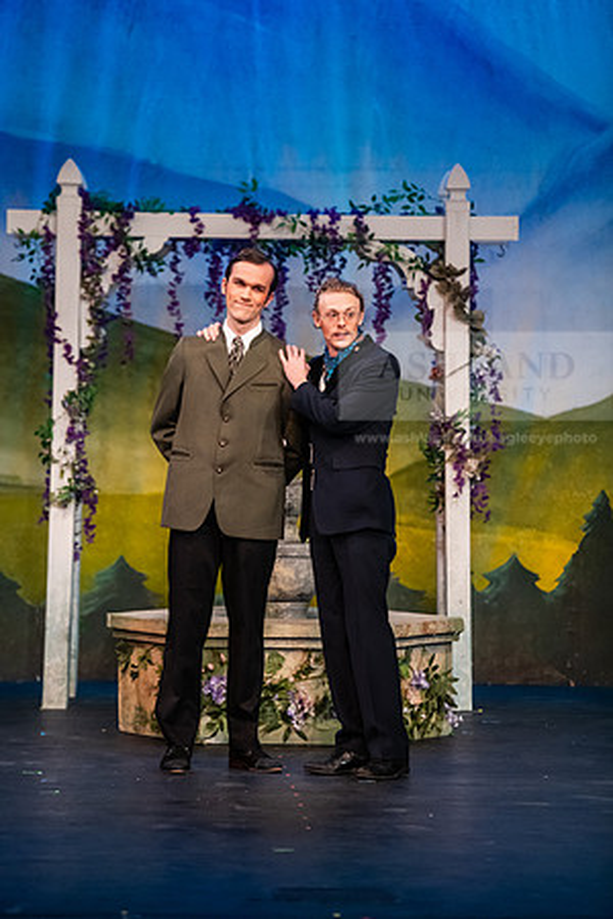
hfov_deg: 7.6
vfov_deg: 11.4
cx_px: 306
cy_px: 460
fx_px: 4597
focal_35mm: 180
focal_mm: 180
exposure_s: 1/250
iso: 3200
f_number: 3.2
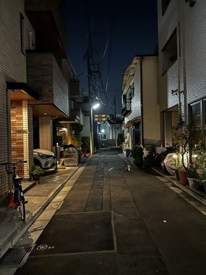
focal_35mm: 26
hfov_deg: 53.1
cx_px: 103
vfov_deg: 67.3
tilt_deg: +0.2
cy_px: 138
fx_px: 206
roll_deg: +1.3
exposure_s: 1/9
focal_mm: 5.7
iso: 1000
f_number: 1.5
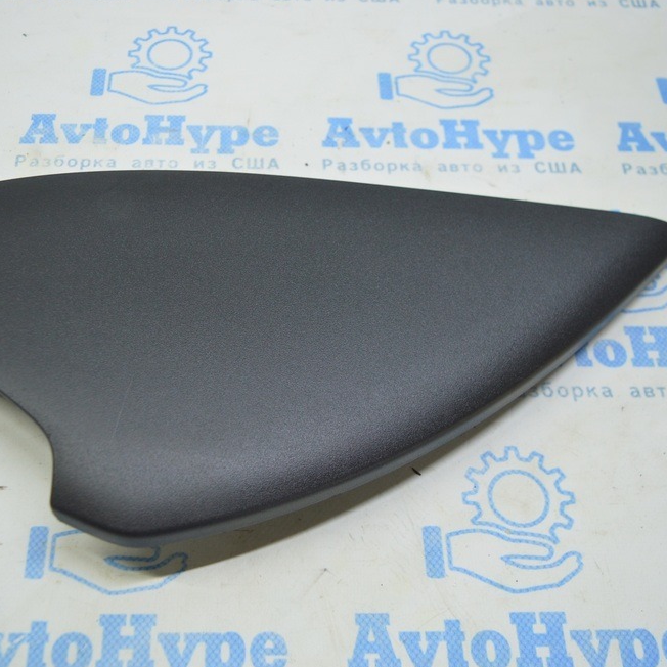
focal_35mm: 40
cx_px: 258
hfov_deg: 41.6
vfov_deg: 41.9
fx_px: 872
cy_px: 343
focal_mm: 20
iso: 400
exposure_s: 1/40
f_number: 3.8
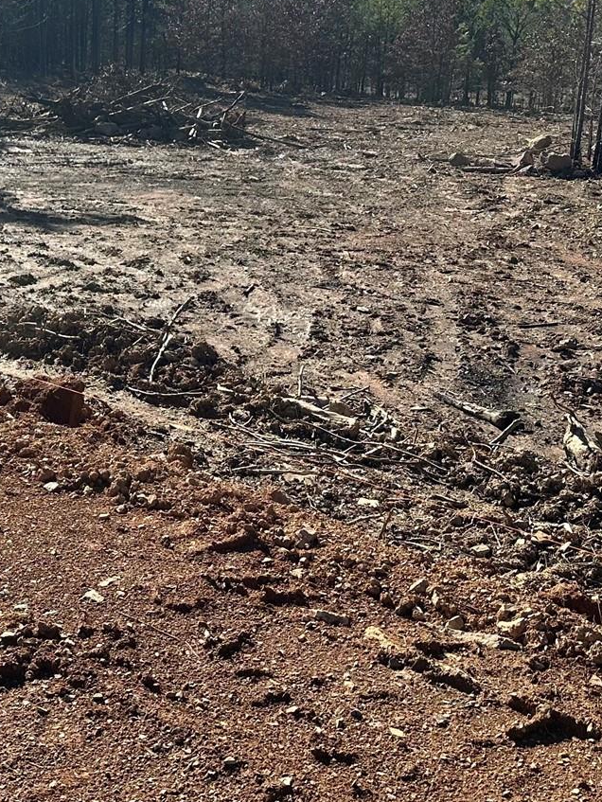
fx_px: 1344
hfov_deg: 24.2
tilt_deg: -17.1
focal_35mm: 58
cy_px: 304
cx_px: 17
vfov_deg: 33.1
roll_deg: +2.2
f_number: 1.78
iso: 80
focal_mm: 6.86
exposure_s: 1/2882
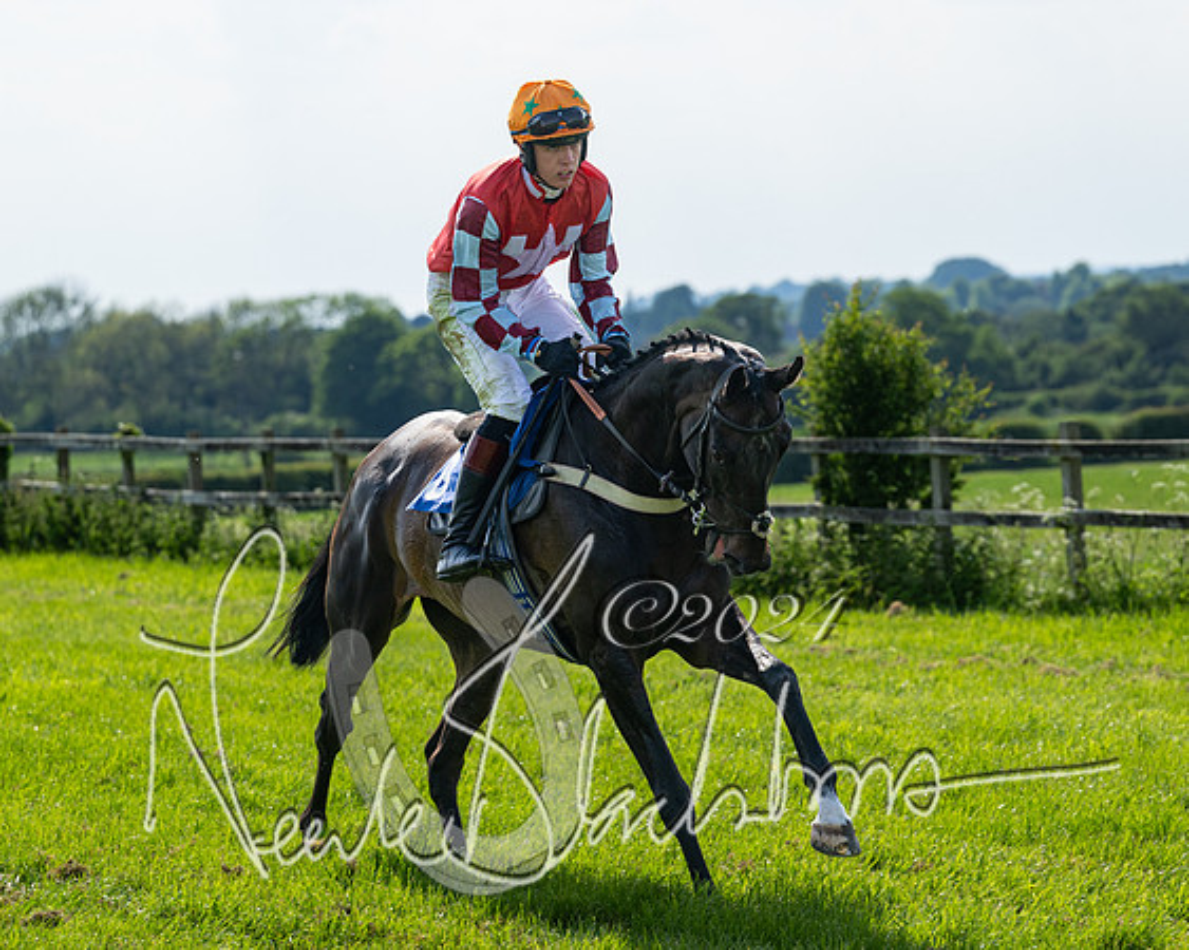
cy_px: 395
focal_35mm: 191
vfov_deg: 8.1
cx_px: 639
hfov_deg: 10.1
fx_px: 6733
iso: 200
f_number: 5
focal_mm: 135
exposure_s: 1/1250
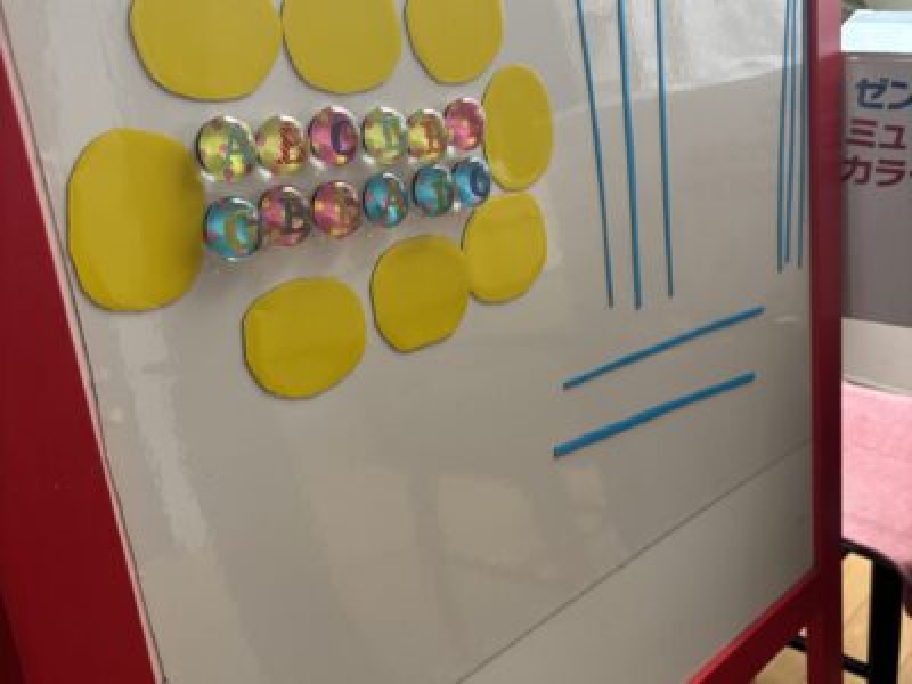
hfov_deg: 67.3
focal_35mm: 26
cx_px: 456
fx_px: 685
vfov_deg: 53.1
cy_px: 342
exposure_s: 1/60
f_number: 1.6
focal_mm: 5.96
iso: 200
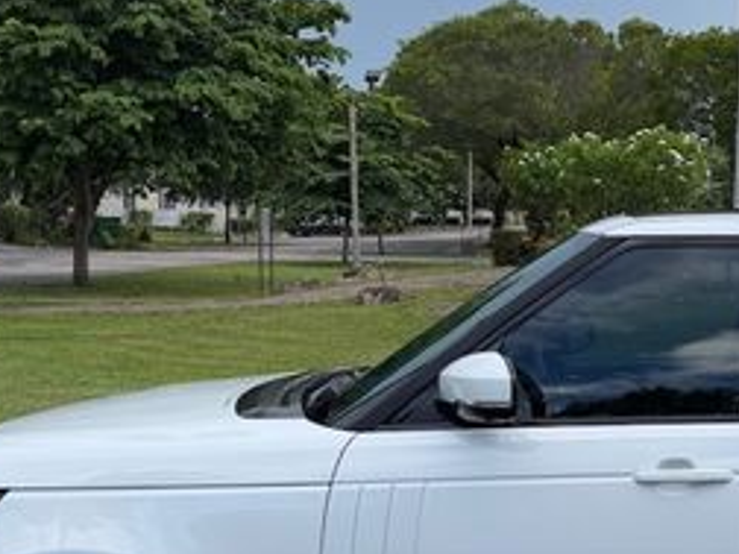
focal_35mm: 61
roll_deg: -0.2
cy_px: 258
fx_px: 1302
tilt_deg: -2.0
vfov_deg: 24.0
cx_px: 707
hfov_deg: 29.9
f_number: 1.78
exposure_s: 1/2053
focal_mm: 6.76
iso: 80
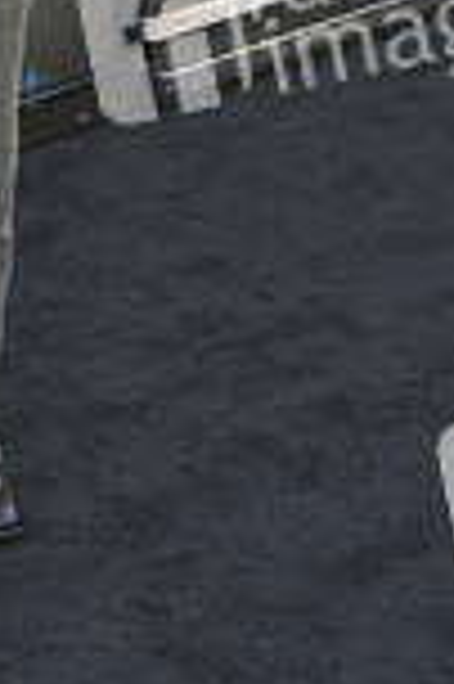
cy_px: -207
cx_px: -99
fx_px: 2294
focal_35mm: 121
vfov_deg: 16.1
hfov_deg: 11.1
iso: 800
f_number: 7.1
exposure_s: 1/320
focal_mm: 46
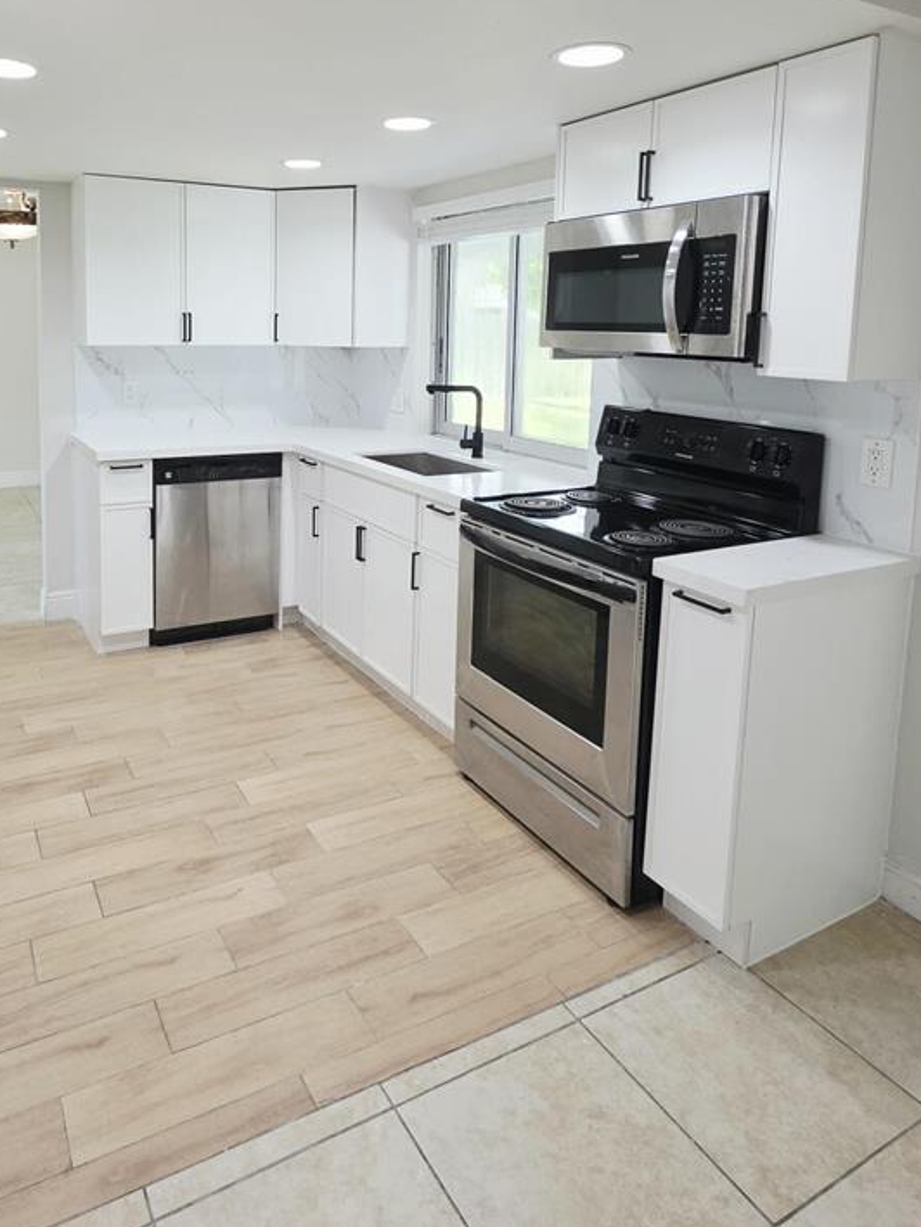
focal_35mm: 22
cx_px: 338
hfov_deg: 60.2
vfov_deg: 73.9
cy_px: 405
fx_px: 780
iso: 160
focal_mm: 2.2
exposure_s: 1/120
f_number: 1.9
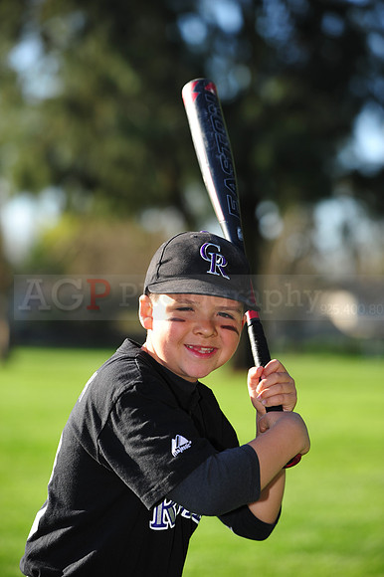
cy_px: 288
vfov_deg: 15.2
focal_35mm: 135
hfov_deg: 10.1
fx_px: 2162
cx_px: 192
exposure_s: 1/640
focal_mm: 135
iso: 200
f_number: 4.5
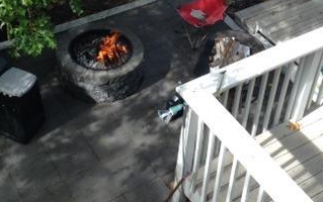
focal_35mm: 70
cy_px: 24
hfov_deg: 29.3
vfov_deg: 18.4
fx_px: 617
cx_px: 142
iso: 25
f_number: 2.4
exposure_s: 1/341
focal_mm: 3.3
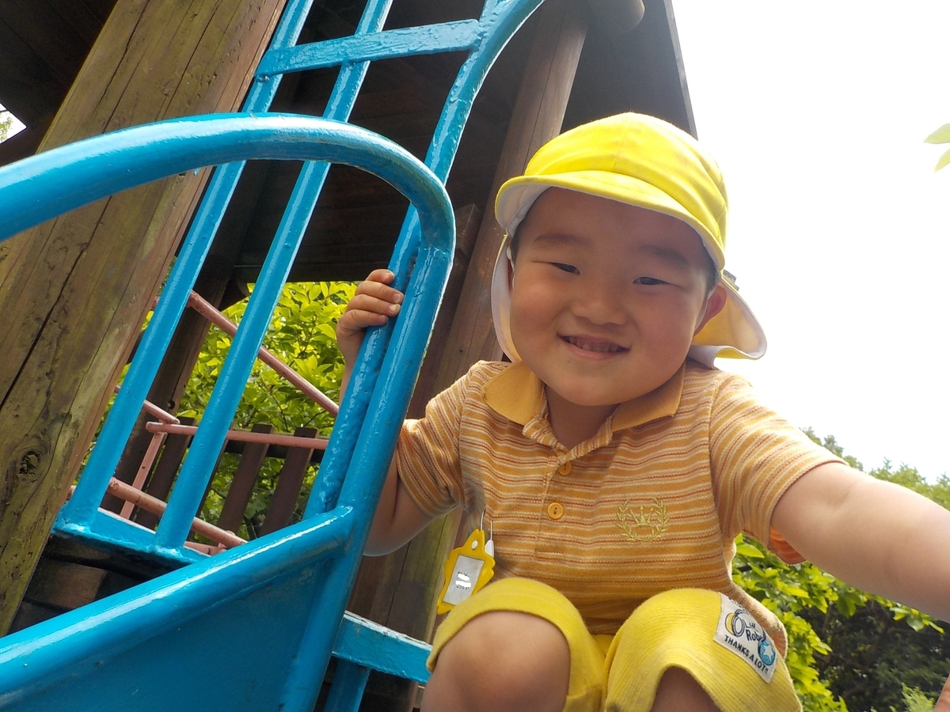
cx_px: 475
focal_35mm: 30
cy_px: 356
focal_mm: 4.1
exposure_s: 1/400
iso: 125
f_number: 3.3
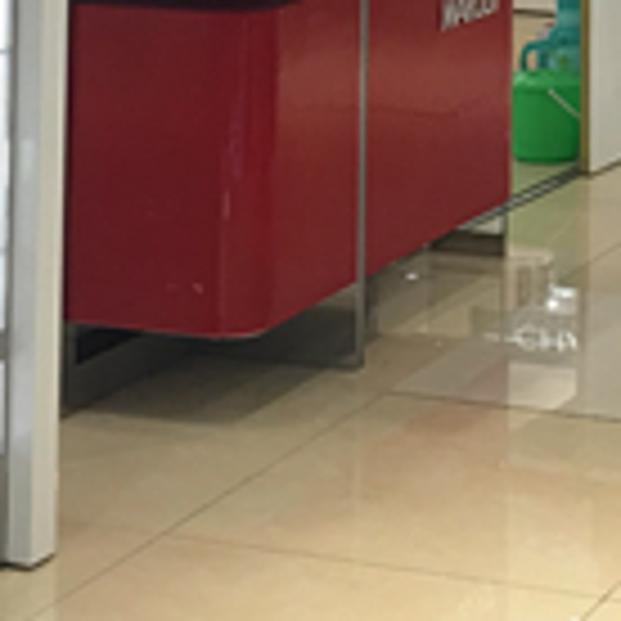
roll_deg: -1.2
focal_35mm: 126
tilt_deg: +1.2
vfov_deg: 12.9
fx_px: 2557
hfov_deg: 13.5
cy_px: -403
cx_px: 752
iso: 32
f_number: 2.2
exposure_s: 1/33
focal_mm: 4.15
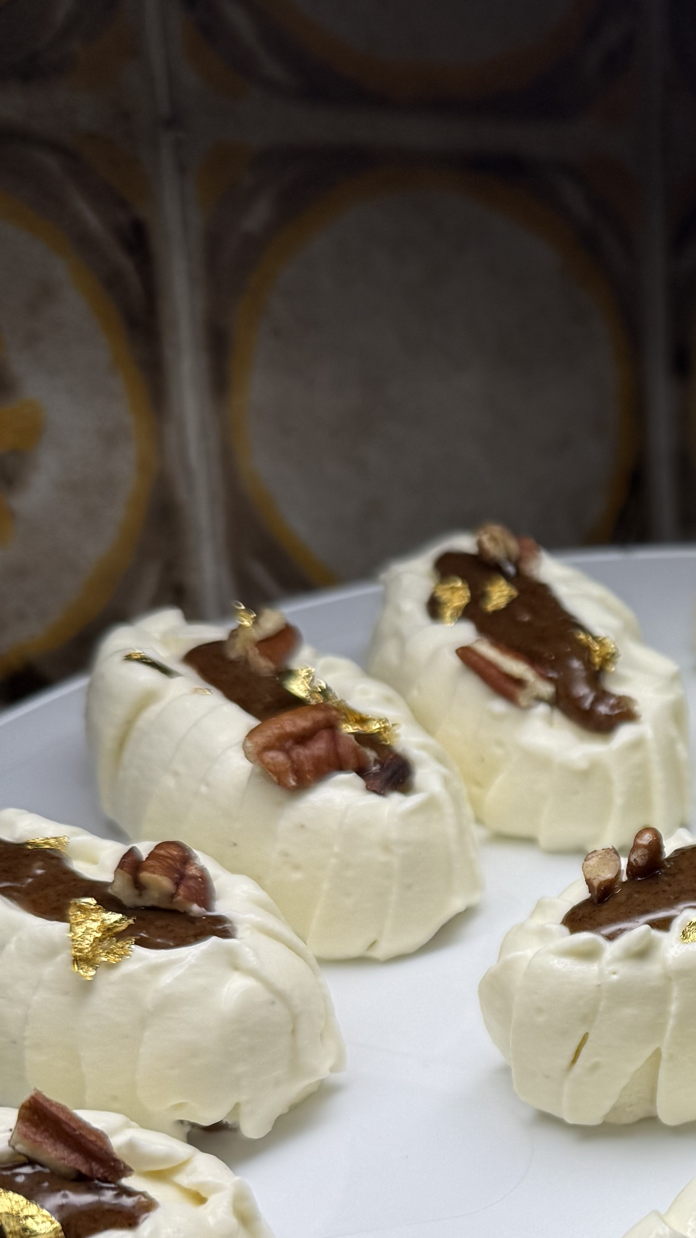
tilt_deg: -20.2
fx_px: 1805
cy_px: 985
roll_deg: -3.2
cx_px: 972
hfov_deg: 19.6
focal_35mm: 55
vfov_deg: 36.6
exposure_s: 1/467
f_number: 1.78
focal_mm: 6.76
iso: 80
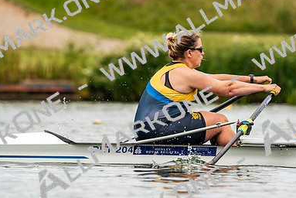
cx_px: 196
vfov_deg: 2.3
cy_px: 83
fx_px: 4945
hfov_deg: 3.4
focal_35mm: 601
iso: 500
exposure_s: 1/2000
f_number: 6.3
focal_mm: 397
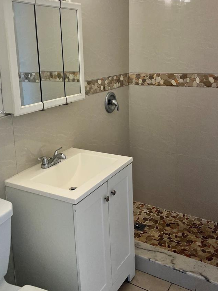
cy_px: 112
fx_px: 311
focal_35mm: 37
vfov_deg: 49.7
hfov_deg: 38.6
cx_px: 97
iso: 80
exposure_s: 1/120
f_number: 1.5
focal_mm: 5.7
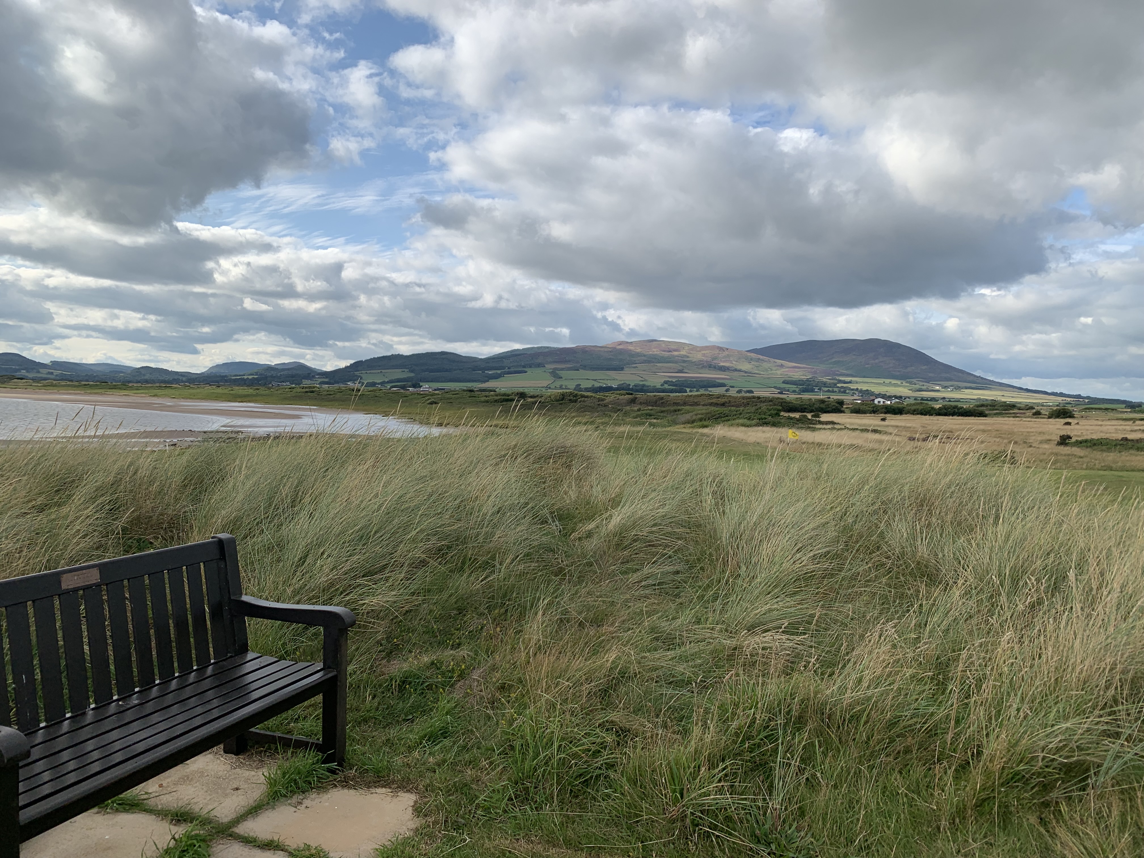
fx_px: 859
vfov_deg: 53.1
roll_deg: -1.8
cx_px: 572
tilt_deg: -2.4
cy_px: 429
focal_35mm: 26
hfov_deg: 67.3
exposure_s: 1/1916
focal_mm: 4.25
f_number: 1.8
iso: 25
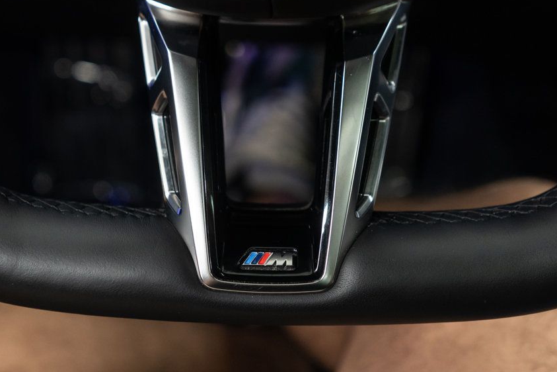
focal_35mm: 51
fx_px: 789
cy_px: 153
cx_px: 272
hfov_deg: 38.9
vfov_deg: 26.4
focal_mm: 28
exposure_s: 1/50
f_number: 3.2
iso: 1250
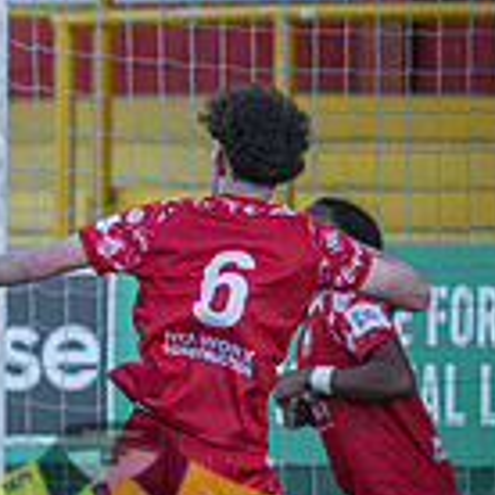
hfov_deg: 1.4
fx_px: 20239
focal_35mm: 1251
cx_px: -212
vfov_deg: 1.4
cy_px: 345
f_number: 2.8
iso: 400
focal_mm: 300
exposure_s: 1/500
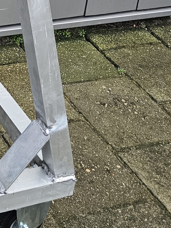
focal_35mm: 80
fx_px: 527
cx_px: -121
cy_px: -116
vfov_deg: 20.7
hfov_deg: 16.1
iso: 200
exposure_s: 1/100
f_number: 1.7
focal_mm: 6.3
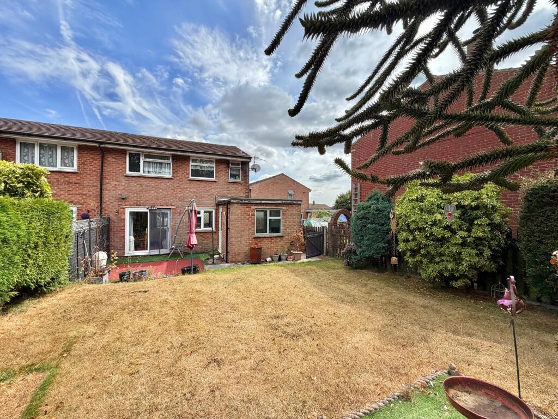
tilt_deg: -0.3
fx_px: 226
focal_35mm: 14
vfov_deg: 85.7
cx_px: 279
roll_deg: -1.5
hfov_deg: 102.1
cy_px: 210
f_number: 2.2
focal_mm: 2.22
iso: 32
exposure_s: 1/770
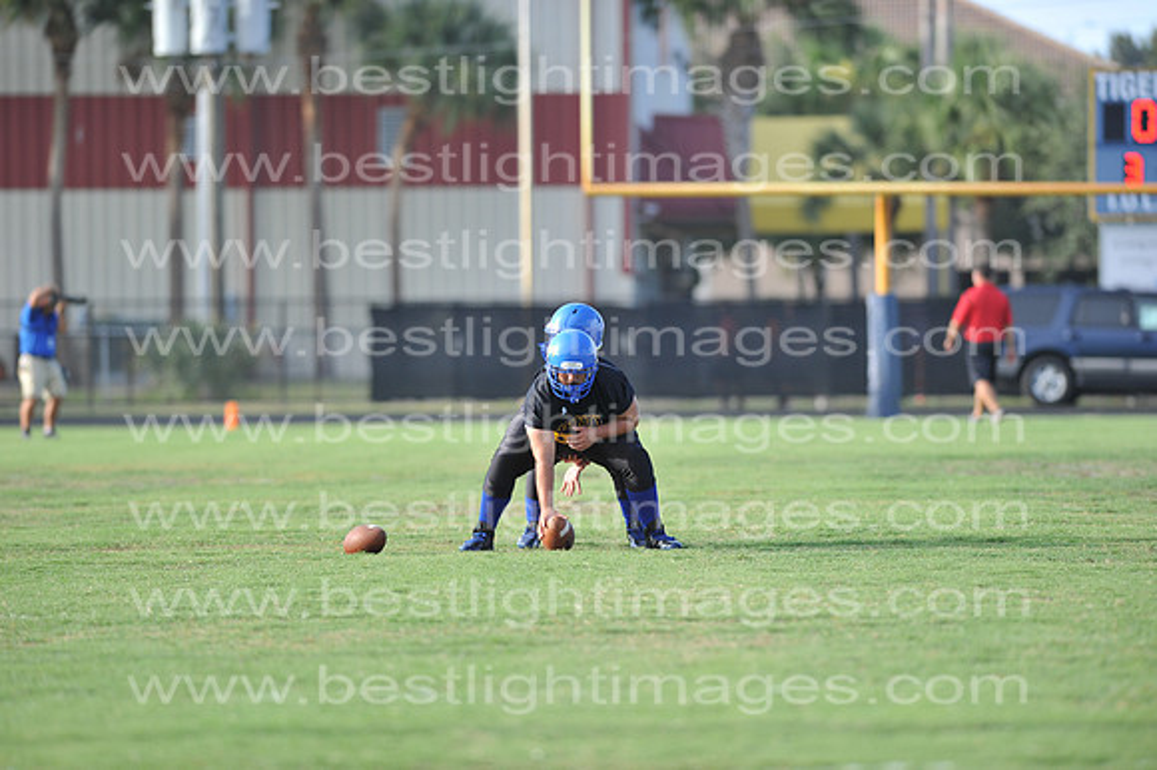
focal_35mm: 300
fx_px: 9636
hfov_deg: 6.9
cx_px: 578
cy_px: 385
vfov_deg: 4.6
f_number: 3.2
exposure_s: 1/1250
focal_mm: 300
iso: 400
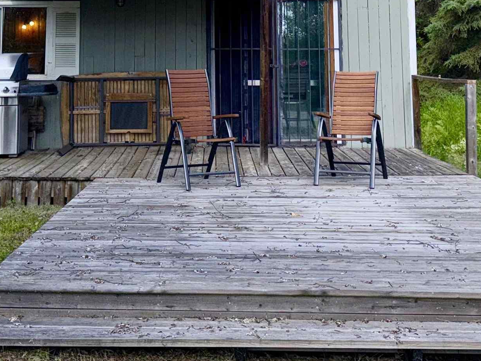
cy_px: -30
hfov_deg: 32.1
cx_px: 204
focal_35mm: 60
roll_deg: -0.1
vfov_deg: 23.1
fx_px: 834
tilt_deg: +6.0
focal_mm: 6.76
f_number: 1.78
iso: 50
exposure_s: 1/1709
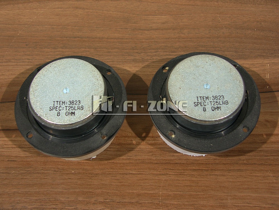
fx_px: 403
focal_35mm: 50
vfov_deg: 29.1
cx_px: 140
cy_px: 105
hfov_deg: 38.2
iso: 50
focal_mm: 12.9
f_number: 2.5
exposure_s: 1/50
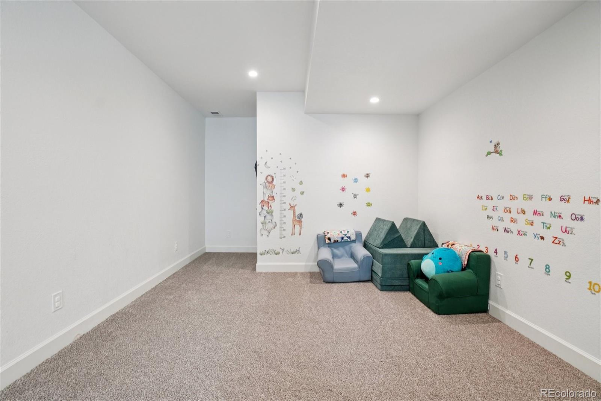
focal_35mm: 15
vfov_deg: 77.3
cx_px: 300
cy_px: 200
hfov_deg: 100.4
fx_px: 250
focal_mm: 10
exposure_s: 1/10
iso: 400
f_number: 8
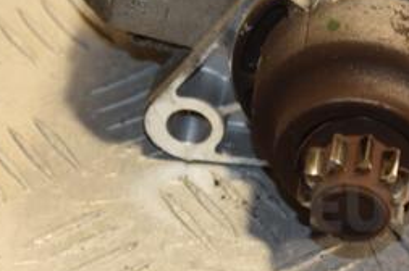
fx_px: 3234
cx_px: 280
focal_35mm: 285
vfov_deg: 4.8
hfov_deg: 7.2
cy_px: -8
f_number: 5.3
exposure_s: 1/125
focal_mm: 80
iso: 800
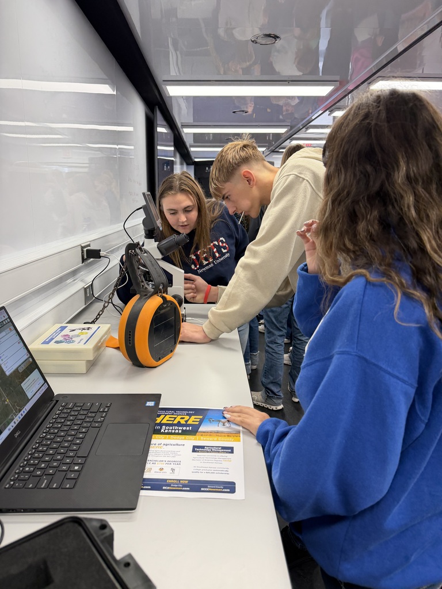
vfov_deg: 71.6
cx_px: 221
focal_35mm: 24
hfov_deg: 56.8
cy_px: 294
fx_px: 409
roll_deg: -0.8
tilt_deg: -8.6
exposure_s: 1/120
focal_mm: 6.76
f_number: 1.78
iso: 160
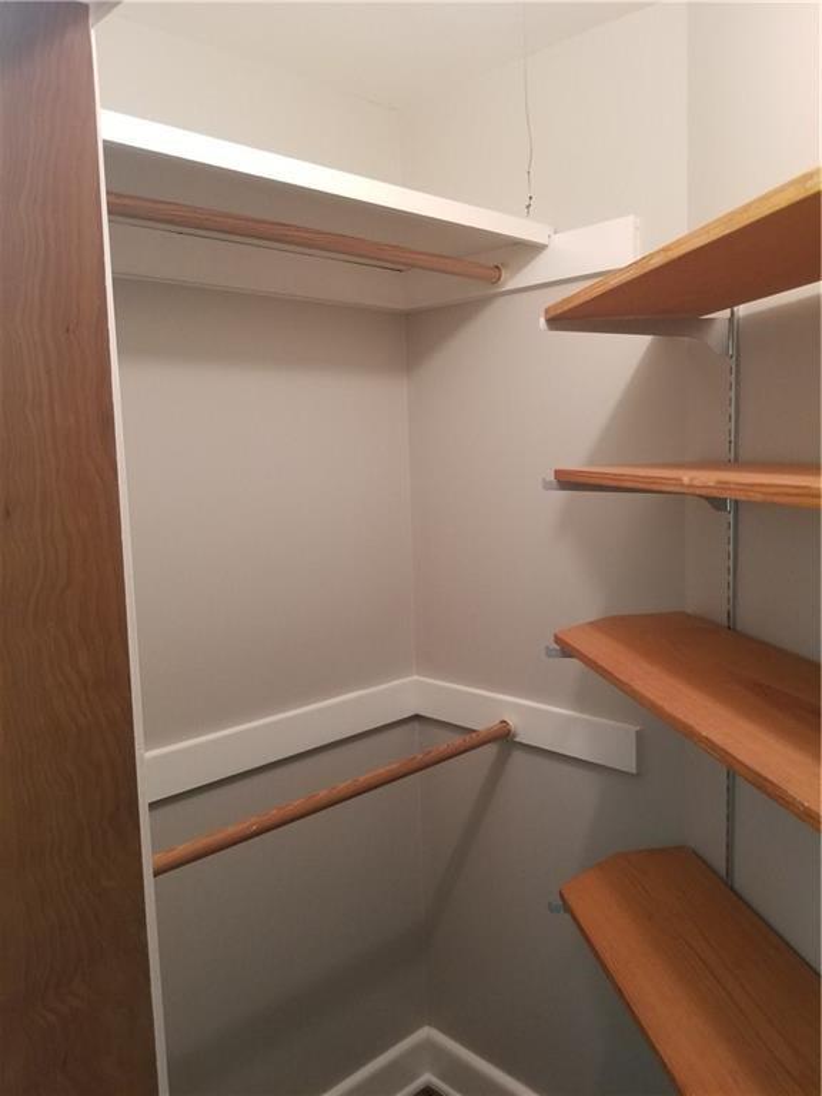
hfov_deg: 53.1
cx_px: 411
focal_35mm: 26
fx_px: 823
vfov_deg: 67.3
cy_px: 548
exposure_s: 1/30
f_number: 1.7
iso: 160
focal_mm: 4.25
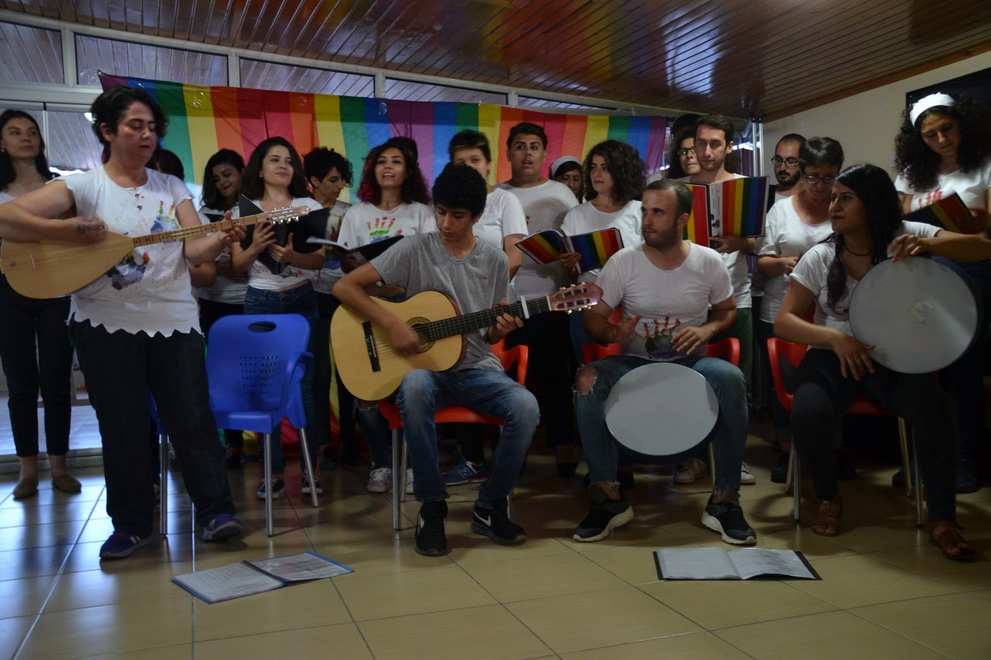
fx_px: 908
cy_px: 330
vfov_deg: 40.0
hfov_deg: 57.2
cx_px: 496
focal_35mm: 33
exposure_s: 1/15
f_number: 3.8
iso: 640
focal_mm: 22
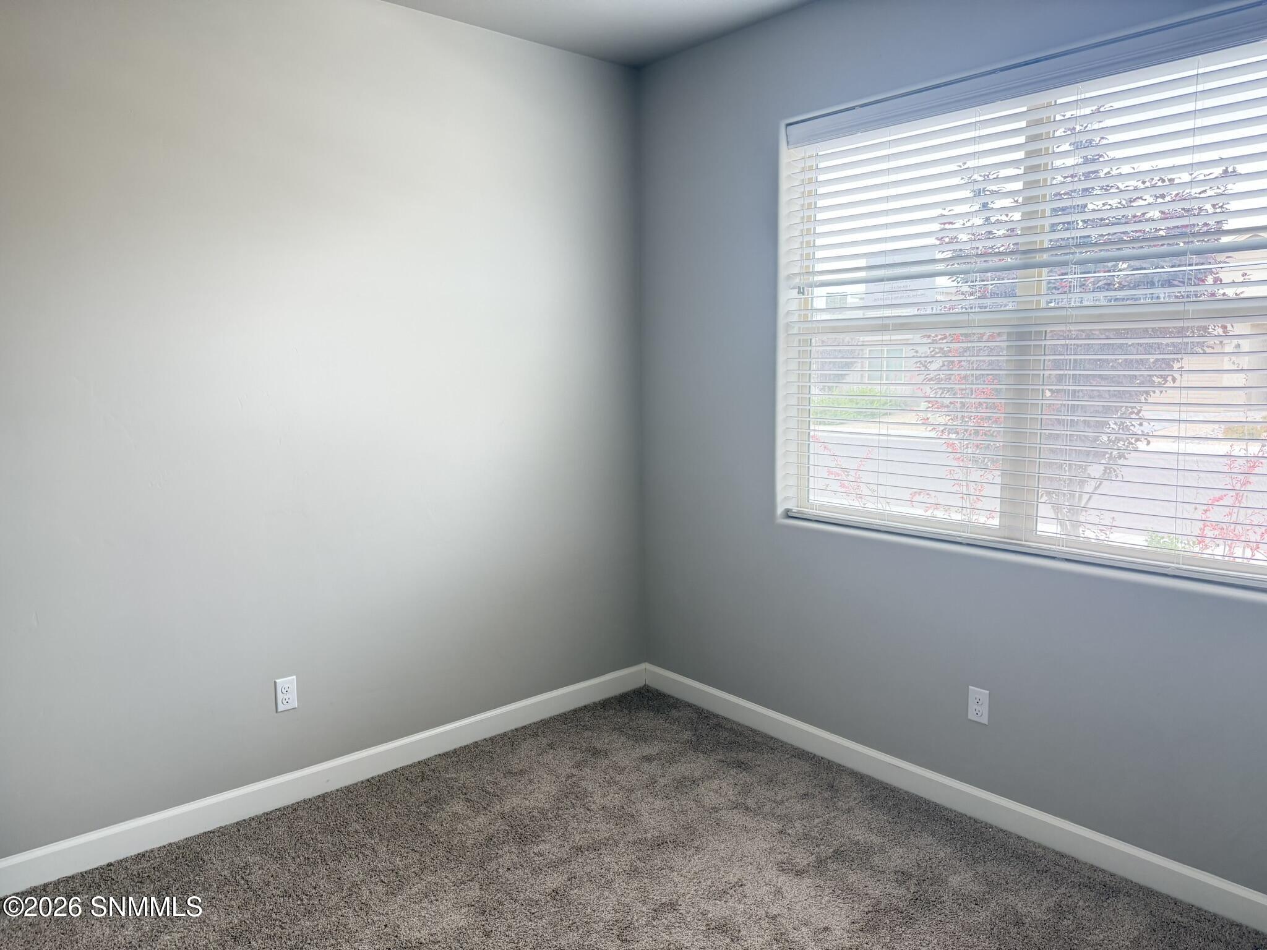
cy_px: 475
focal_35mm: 24
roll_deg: +1.2
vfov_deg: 56.8
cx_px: 634
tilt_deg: -7.3
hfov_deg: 71.6
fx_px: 878
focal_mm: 6.76
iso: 200
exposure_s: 1/105
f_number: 1.78
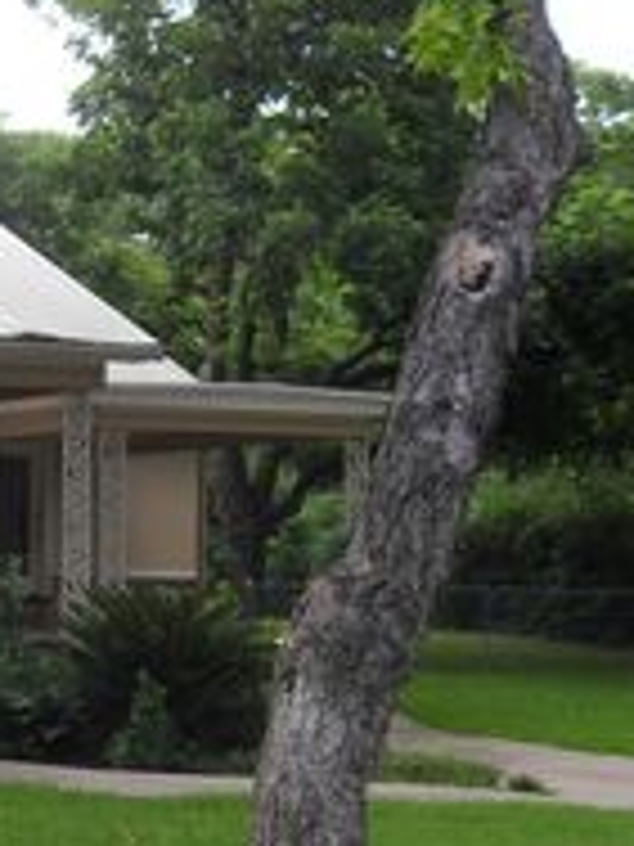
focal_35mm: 104
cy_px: 421
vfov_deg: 18.9
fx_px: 2540
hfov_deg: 13.8
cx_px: -148
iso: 80
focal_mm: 6.6
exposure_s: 1/250
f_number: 3.5
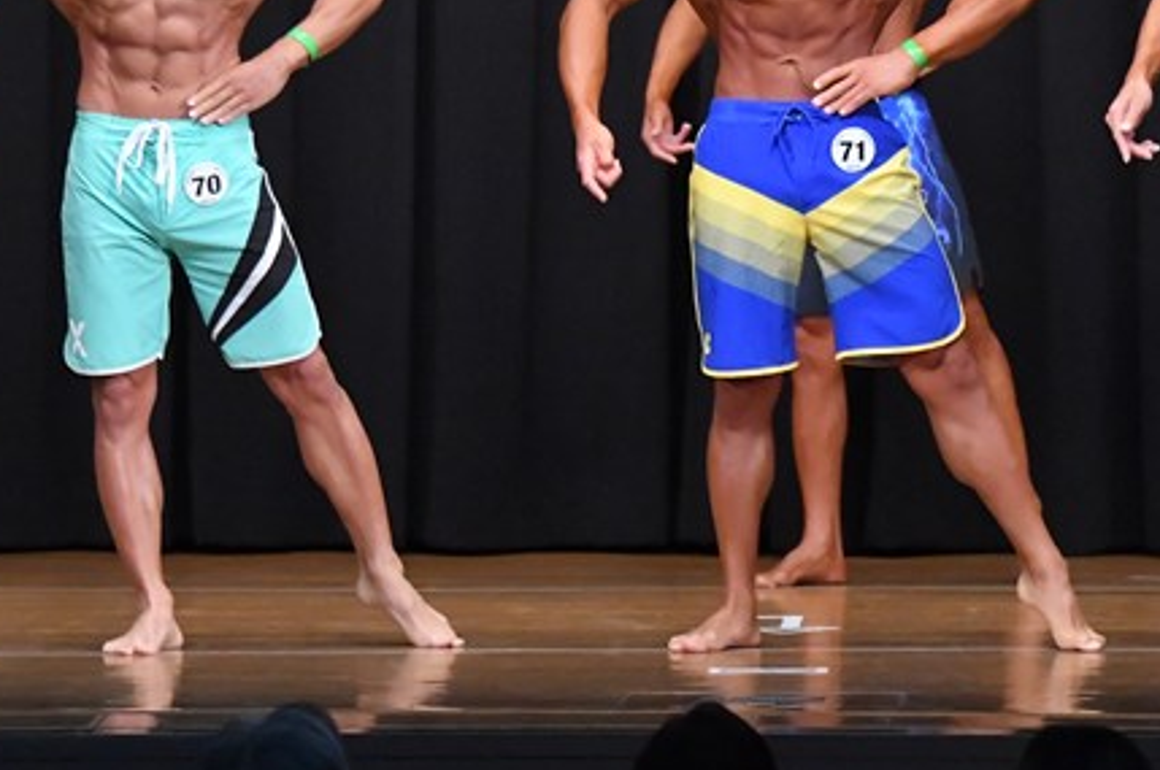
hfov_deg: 6.1
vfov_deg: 4.1
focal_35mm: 338
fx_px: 10879
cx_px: 791
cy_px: 162
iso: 8000
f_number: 5.6
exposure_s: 1/400
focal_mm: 125
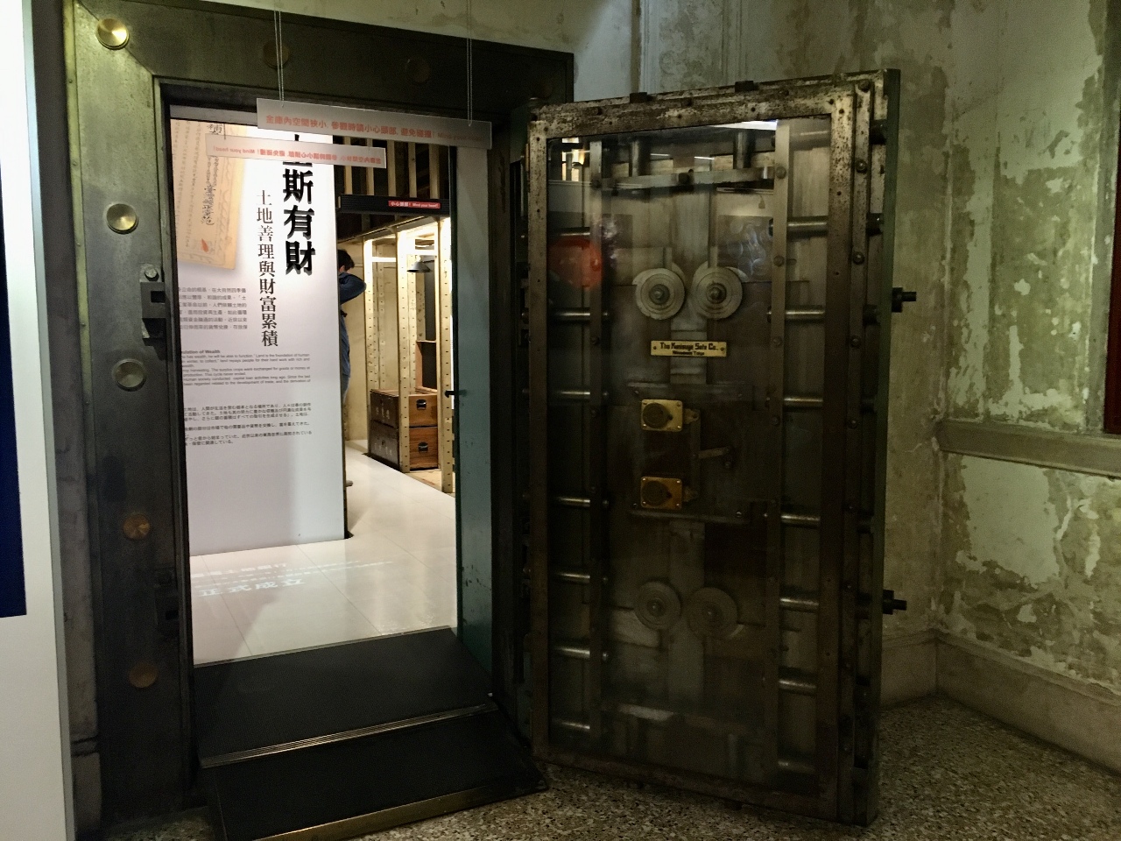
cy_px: 420
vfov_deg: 48.2
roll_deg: +0.6
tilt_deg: -4.7
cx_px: 560
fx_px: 939
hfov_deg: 61.7
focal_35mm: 29
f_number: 2.2
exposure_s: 1/20
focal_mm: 4.15
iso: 200
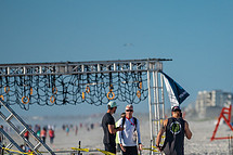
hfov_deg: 3.8
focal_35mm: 544
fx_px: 3518
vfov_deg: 2.5
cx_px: 180
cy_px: 114
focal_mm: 200
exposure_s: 1/4000
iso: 400
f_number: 2.8
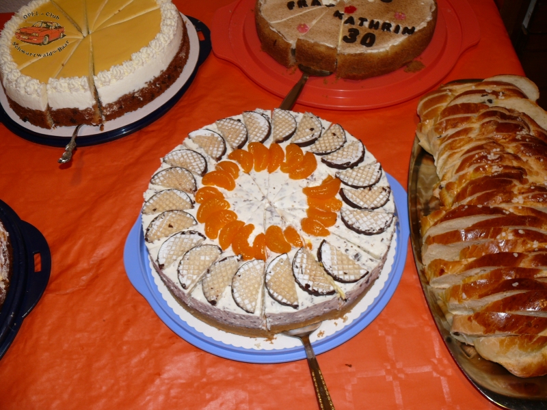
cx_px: 274
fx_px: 553
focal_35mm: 35
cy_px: 205
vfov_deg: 40.7
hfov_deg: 52.6
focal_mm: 7.4
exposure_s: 1/30
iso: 100
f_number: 2.8
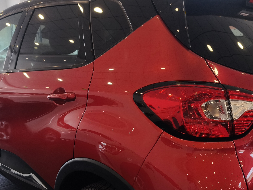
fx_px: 292
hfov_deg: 46.7
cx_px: 142
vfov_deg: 35.0
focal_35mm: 40
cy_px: 149
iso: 50
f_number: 1.62
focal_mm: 6.45
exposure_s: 1/163
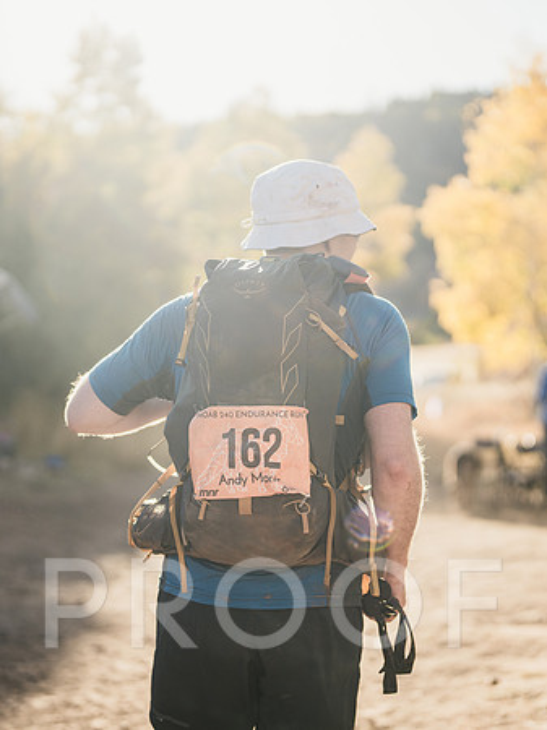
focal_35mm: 78
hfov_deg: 18.8
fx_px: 1648
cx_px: 321
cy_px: 390
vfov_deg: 25.0
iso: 125
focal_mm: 50
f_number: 1.4
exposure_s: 1/3200
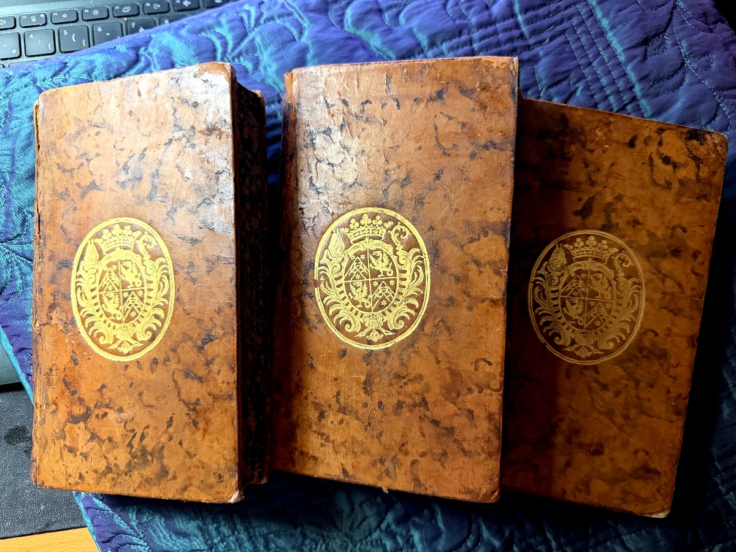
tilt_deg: -78.8
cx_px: 368
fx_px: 510
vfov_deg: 56.8
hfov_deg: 71.6
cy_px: 276
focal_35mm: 24
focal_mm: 6.76
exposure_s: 1/60
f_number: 1.78
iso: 640
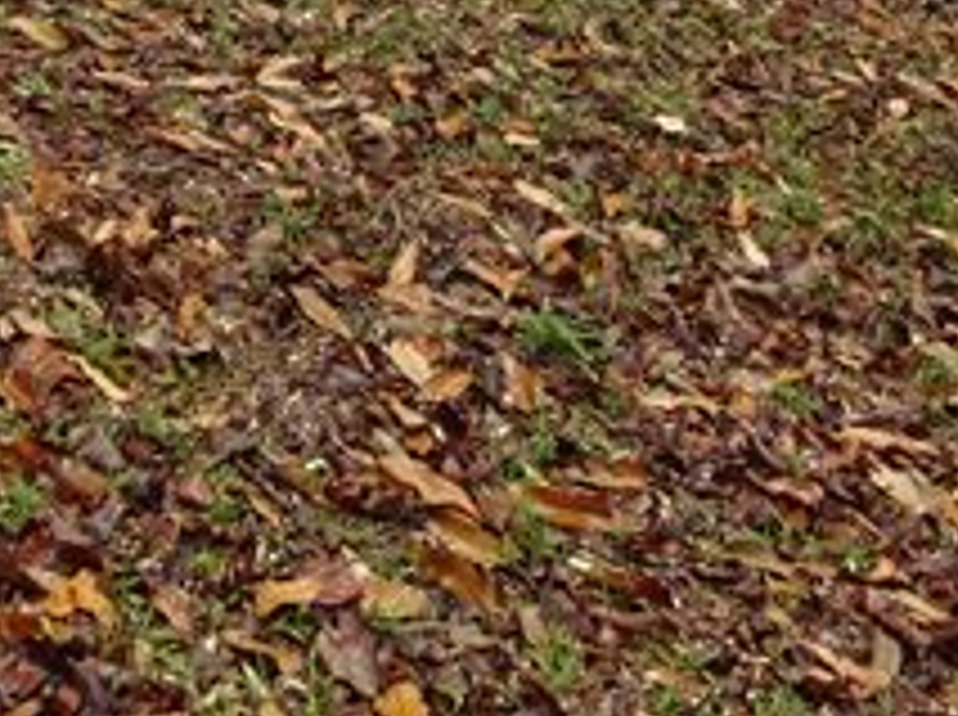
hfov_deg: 24.6
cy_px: -308
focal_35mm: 79
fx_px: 2183
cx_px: 310
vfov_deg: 17.1
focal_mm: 4.1
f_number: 3.5
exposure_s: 1/30
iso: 80
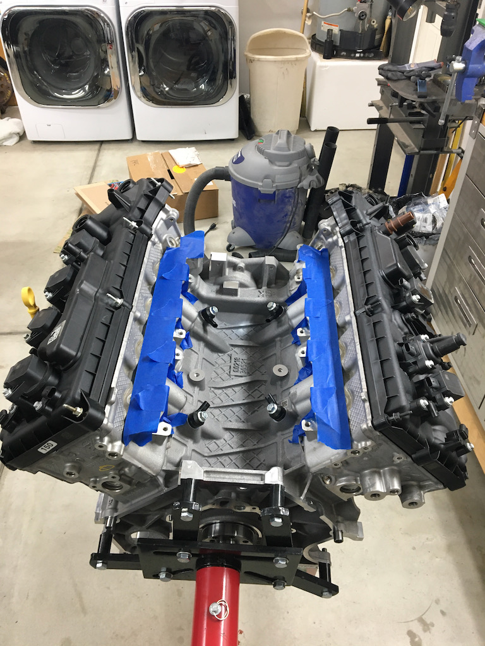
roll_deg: -0.7
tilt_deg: -42.2
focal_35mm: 29
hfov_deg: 48.2
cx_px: 242
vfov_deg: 61.7
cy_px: 323
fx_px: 542
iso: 100
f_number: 2.2
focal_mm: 4.15
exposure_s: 1/30
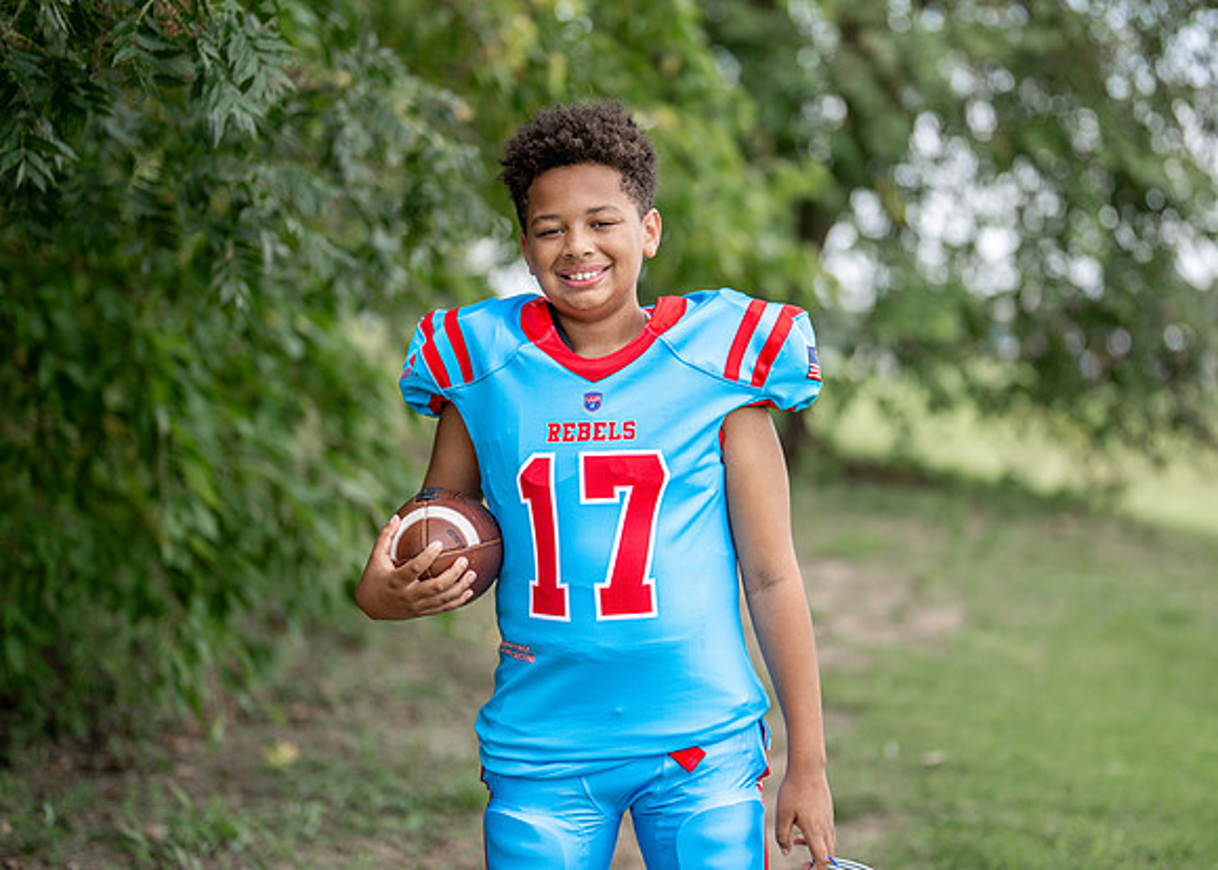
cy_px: 396
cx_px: 631
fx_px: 2196
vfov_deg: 22.4
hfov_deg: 31.0
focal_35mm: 64
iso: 100
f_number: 1.2
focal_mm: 50
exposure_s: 1/2000
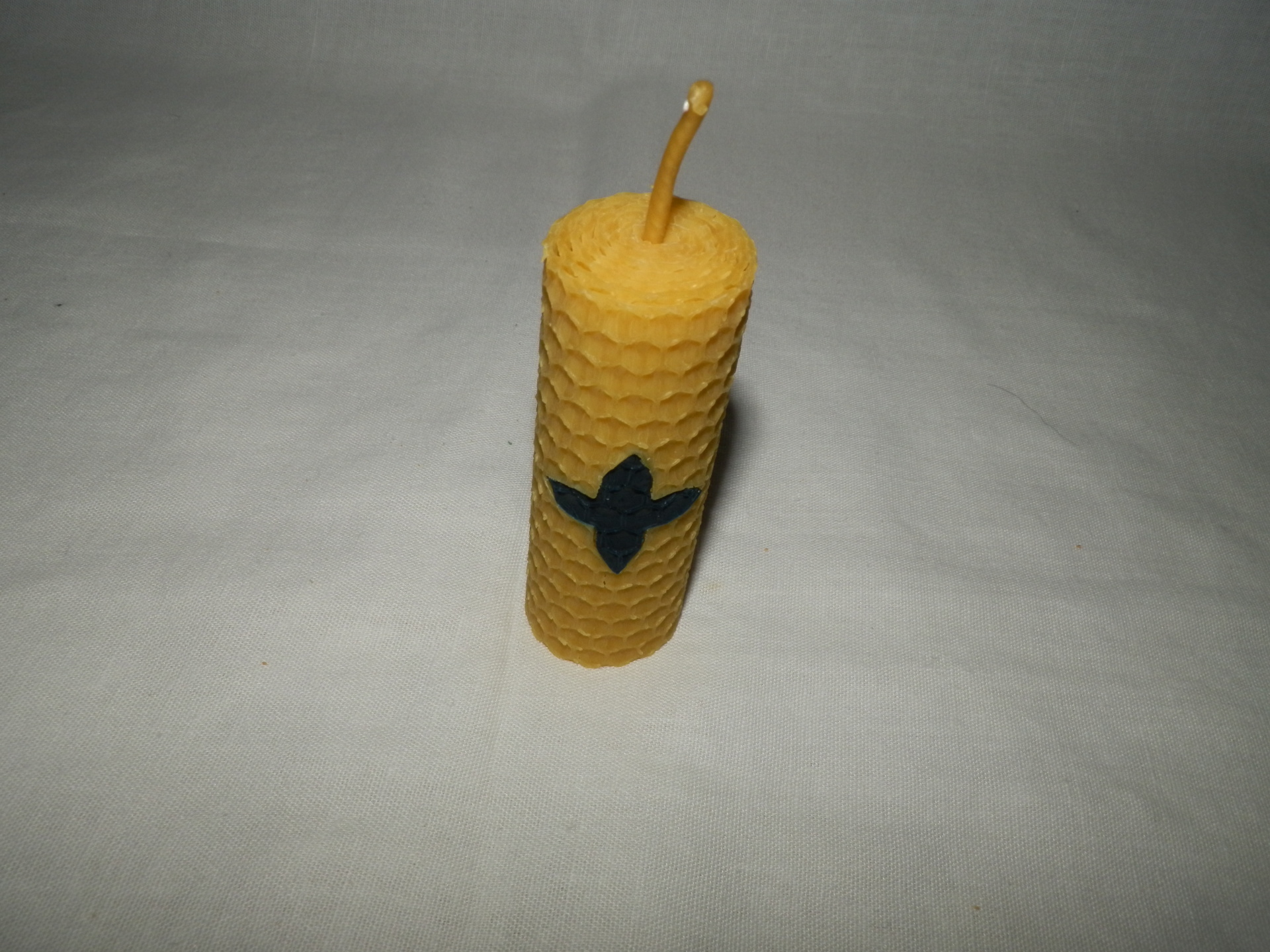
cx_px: 635
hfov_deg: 63.4
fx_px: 1027
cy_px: 476
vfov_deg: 49.7
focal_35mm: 28
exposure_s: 1/30
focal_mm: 5
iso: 100
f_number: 7.3
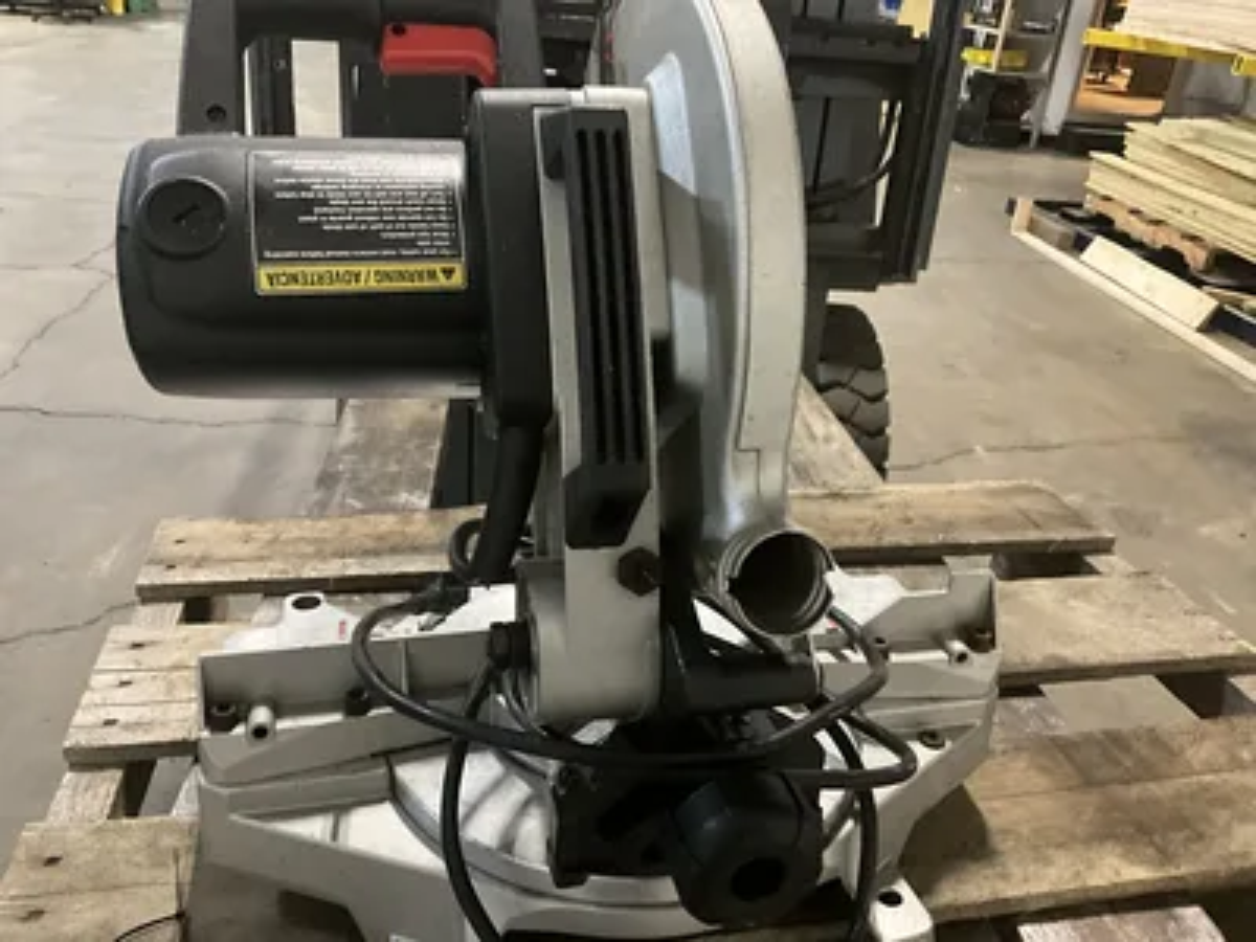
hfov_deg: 61.7
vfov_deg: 48.2
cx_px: 628
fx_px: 1052
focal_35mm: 29
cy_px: 471
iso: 500
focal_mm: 3
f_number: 1.8
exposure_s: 1/30
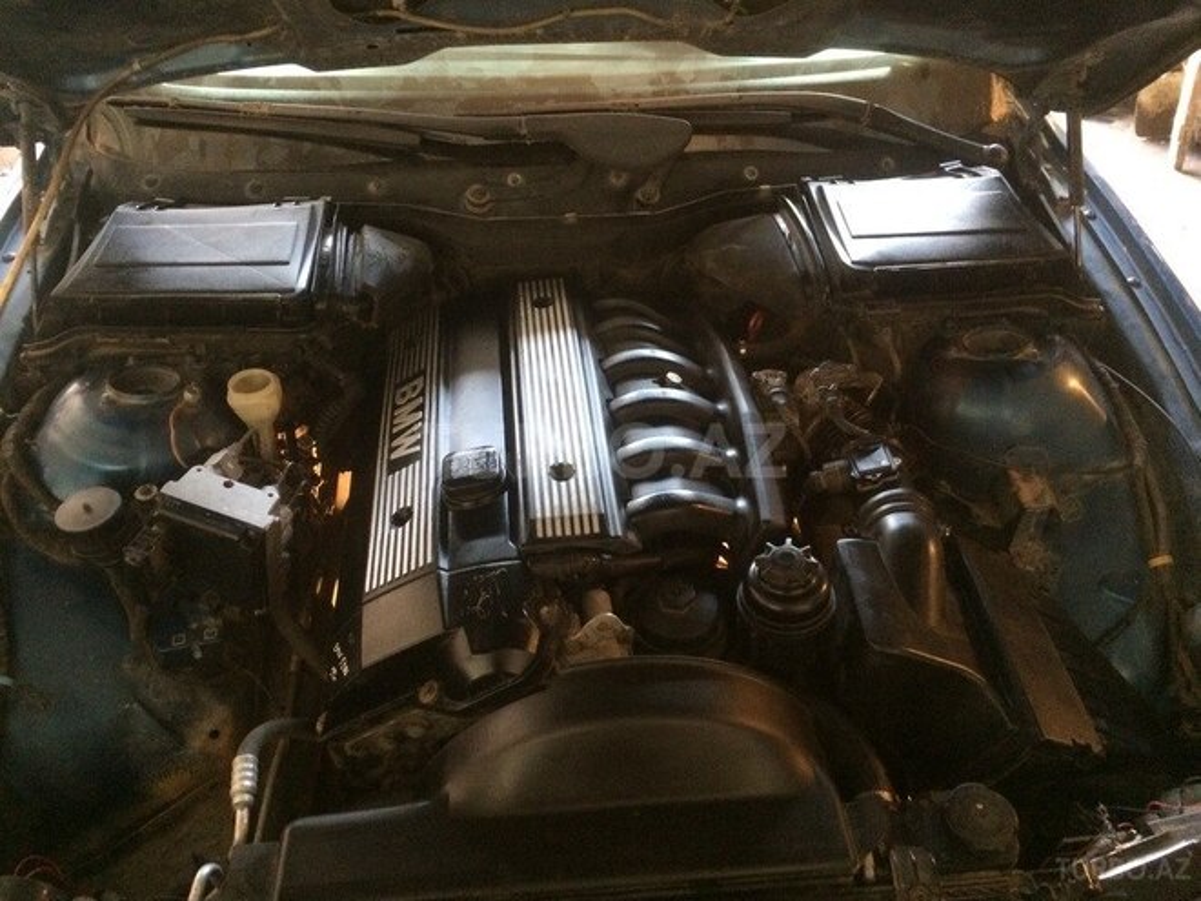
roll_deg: +0.0
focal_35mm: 29
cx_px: 600
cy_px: 450
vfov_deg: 48.2
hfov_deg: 61.7
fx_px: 1006
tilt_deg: -42.2
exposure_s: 1/17
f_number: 2.2
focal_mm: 4.15
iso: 320
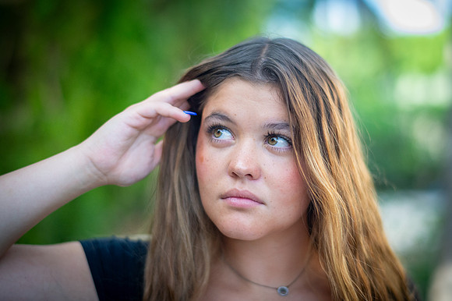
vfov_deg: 21.0
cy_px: 134
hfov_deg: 31.1
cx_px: 250
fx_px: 812
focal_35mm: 65
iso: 2000
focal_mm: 58
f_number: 1.8
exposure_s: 1/1600
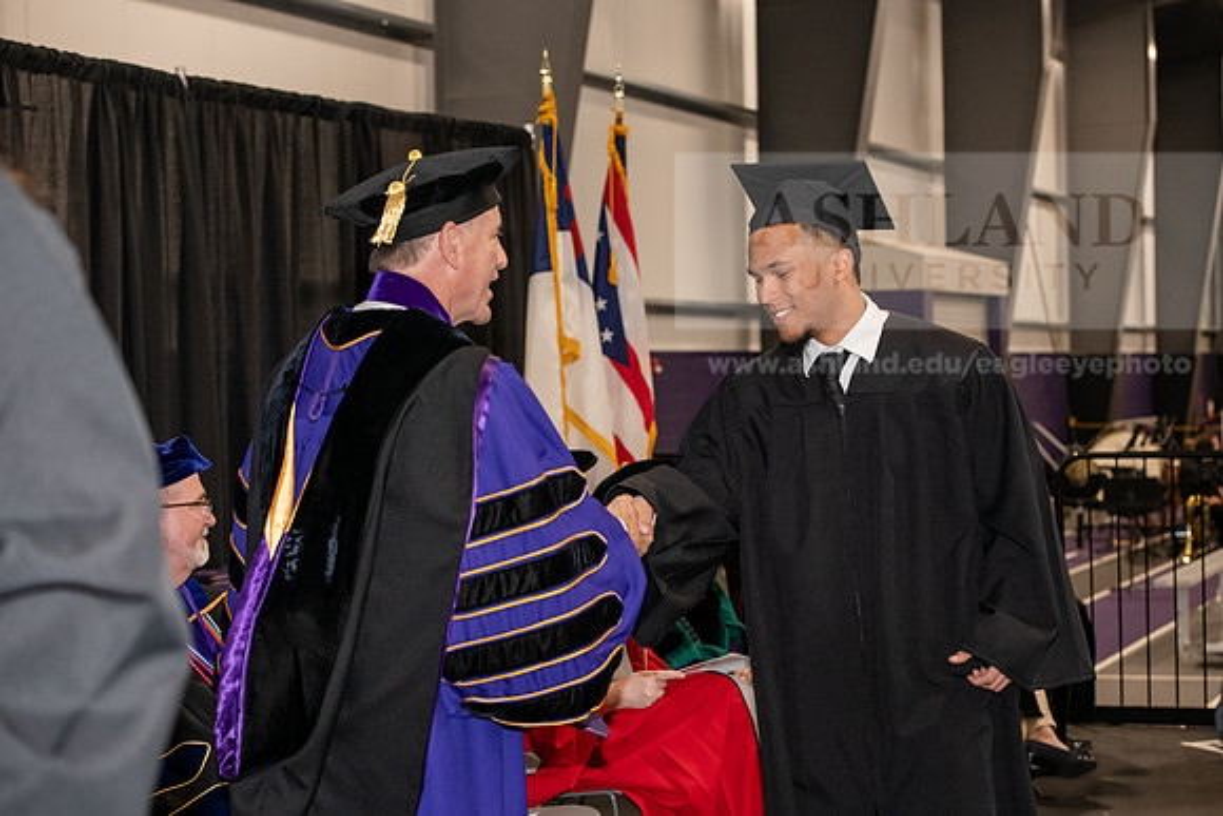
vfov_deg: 19.5
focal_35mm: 70
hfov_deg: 28.8
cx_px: 612
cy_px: 408
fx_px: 2379
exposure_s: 1/200
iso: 2500
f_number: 5
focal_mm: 70
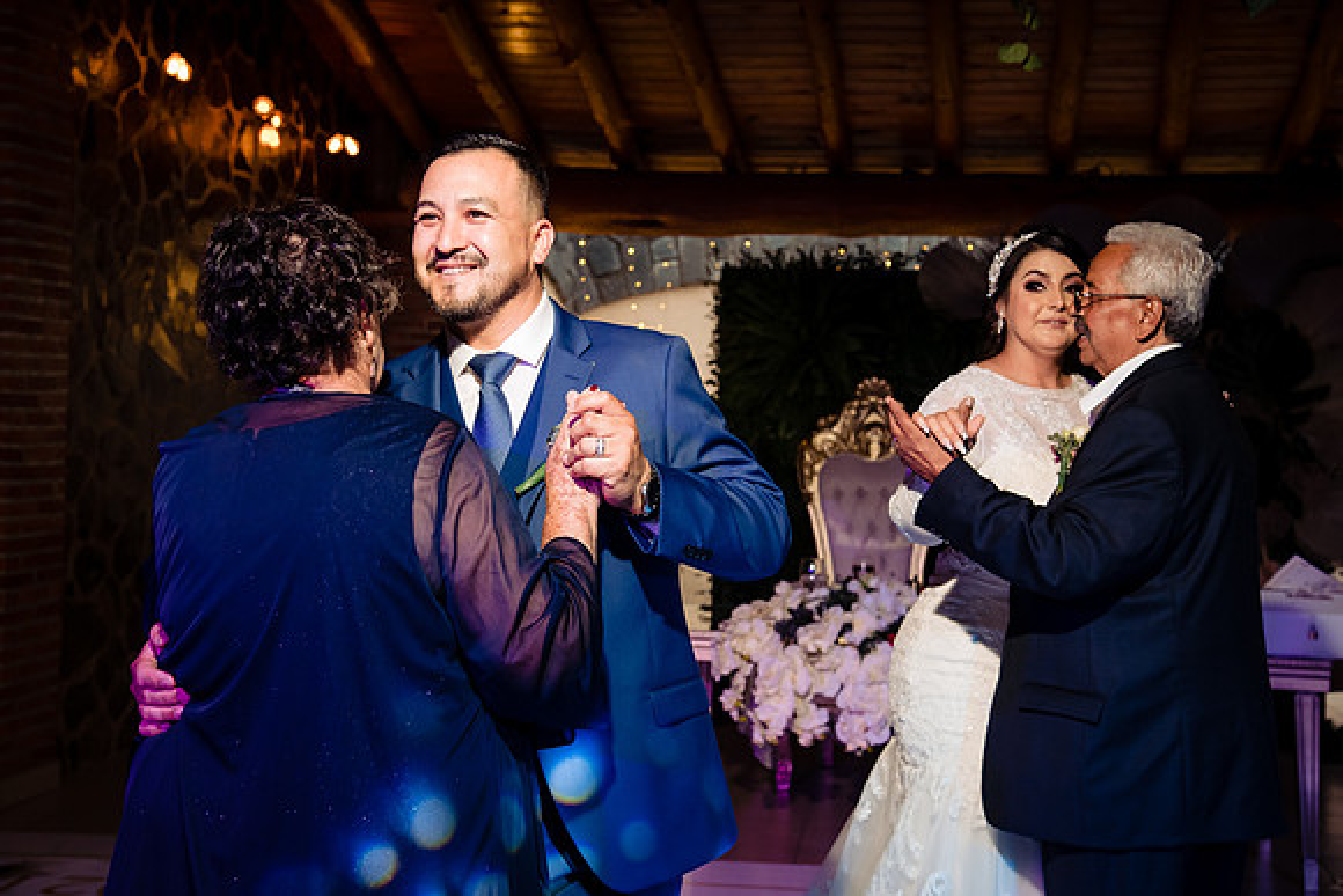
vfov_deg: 25.4
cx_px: 672
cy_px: 448
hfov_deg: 37.3
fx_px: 1990
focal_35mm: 53
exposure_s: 1/200
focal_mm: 52
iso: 2000
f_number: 6.3
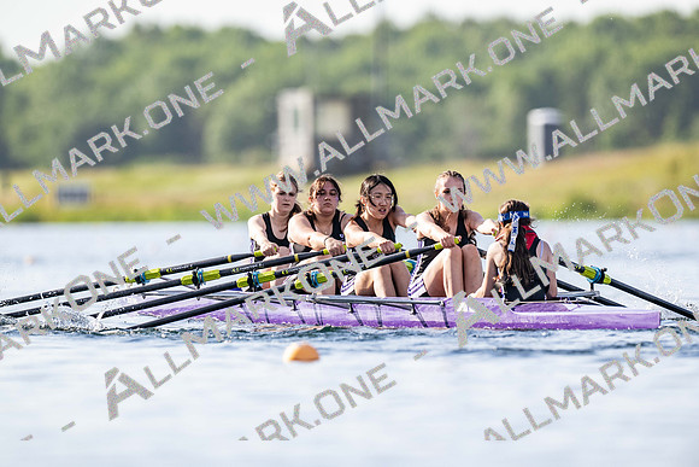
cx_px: 350
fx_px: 11652
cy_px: 234
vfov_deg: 2.3
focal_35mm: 600
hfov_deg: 3.4
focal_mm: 600
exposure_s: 1/2500
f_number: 5.6
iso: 800
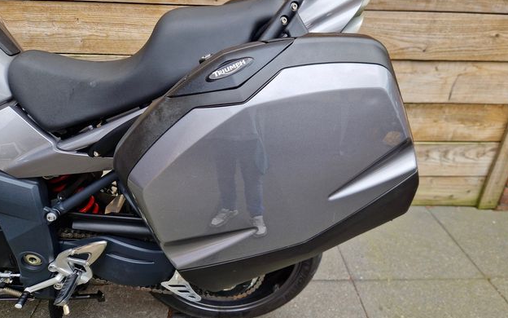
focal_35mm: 25
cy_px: 167
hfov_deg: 72.5
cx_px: 256
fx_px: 346
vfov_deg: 49.3
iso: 50
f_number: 1.8
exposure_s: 1/256
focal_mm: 5.4
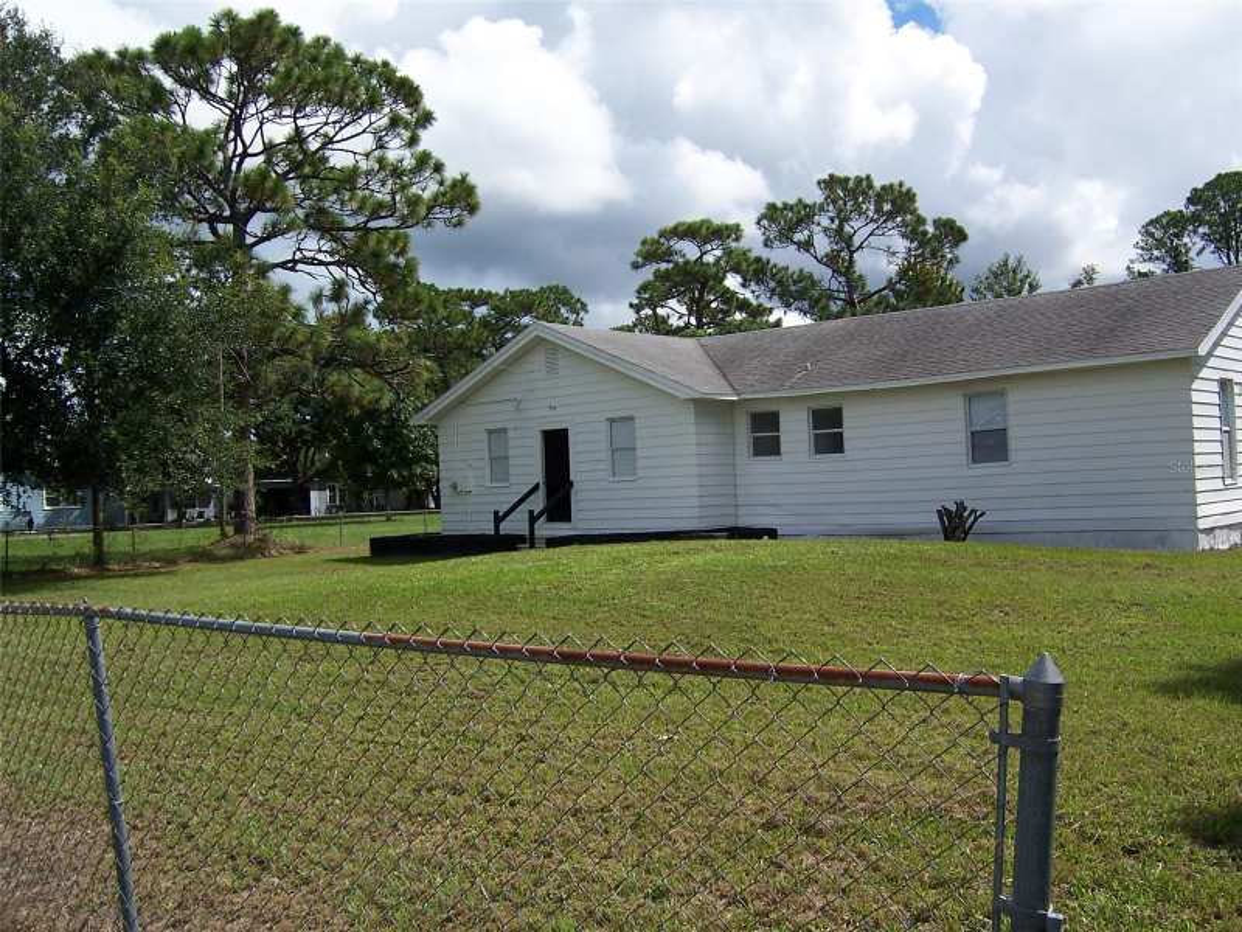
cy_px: 466
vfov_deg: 42.9
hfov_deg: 55.4
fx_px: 1184
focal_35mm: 33
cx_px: 621
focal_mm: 5.5
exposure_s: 1/750
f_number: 4
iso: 80
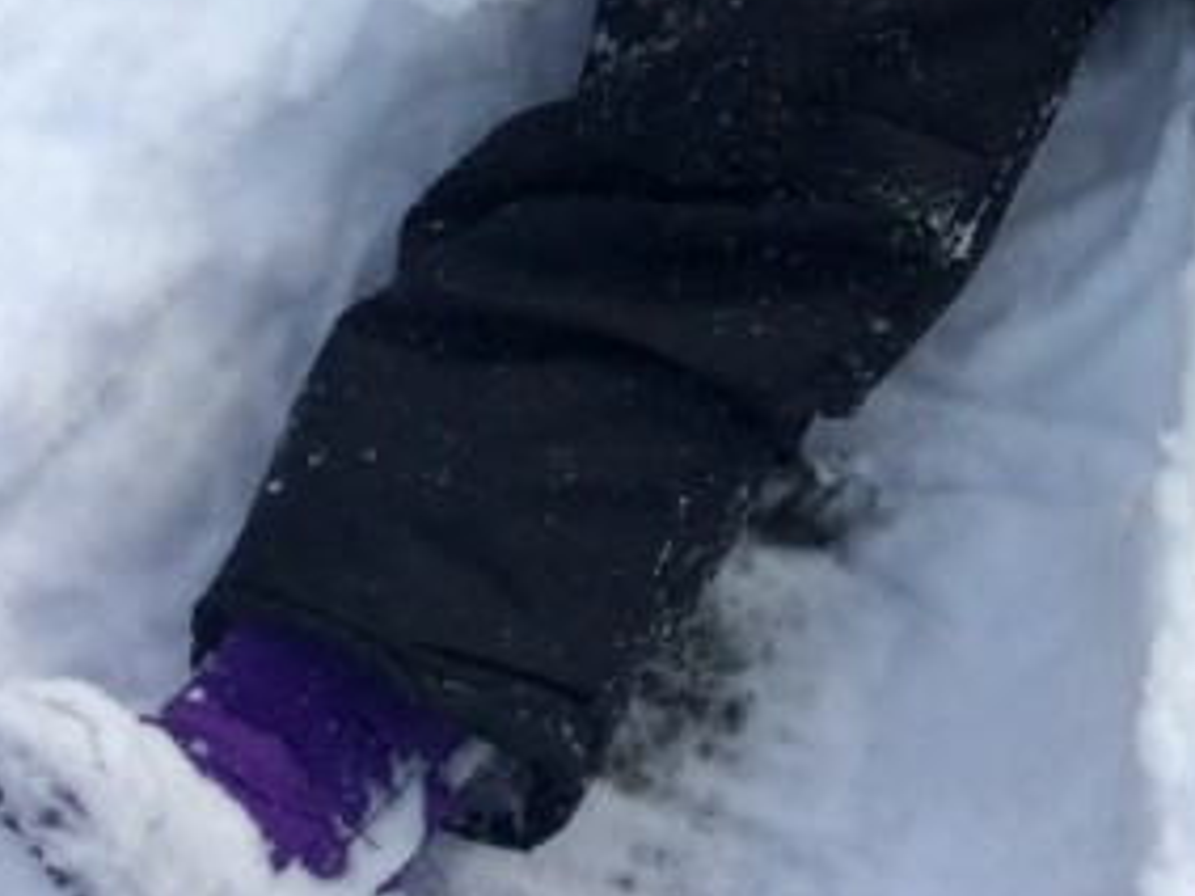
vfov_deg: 13.5
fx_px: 3623
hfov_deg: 18.5
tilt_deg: -66.5
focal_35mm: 105
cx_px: 1051
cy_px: -338
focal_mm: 4.15
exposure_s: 1/1642
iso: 32
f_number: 2.2
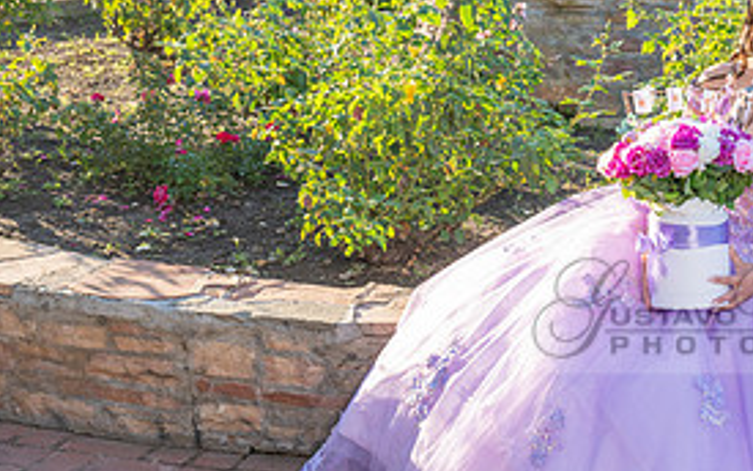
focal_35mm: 73
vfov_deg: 17.8
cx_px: 748
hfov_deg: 26.7
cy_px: 308
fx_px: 1498
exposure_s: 1/200
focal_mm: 34
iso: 200
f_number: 5.6
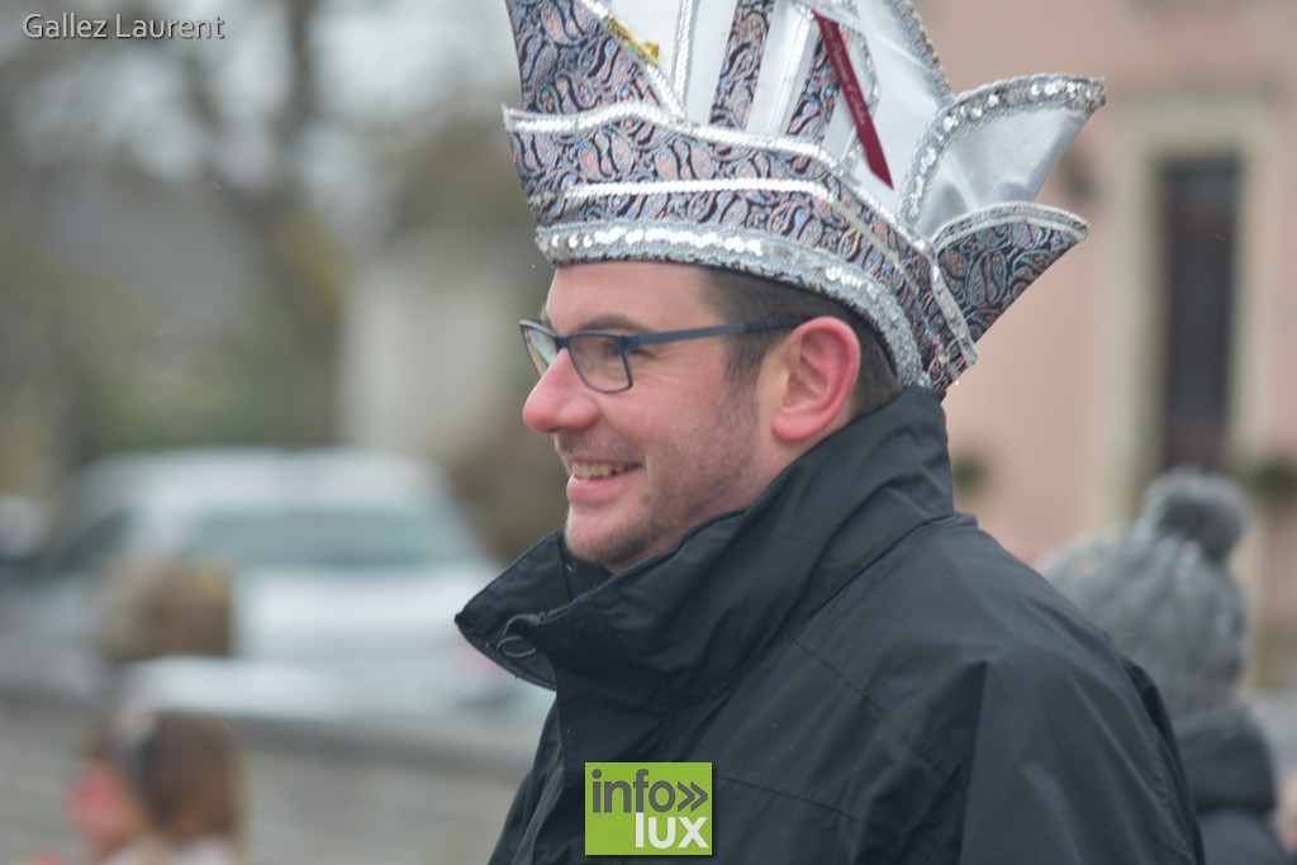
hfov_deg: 10.2
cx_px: 648
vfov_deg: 6.8
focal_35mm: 202
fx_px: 7296
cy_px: 432
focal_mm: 135
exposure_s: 1/160
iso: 320
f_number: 4
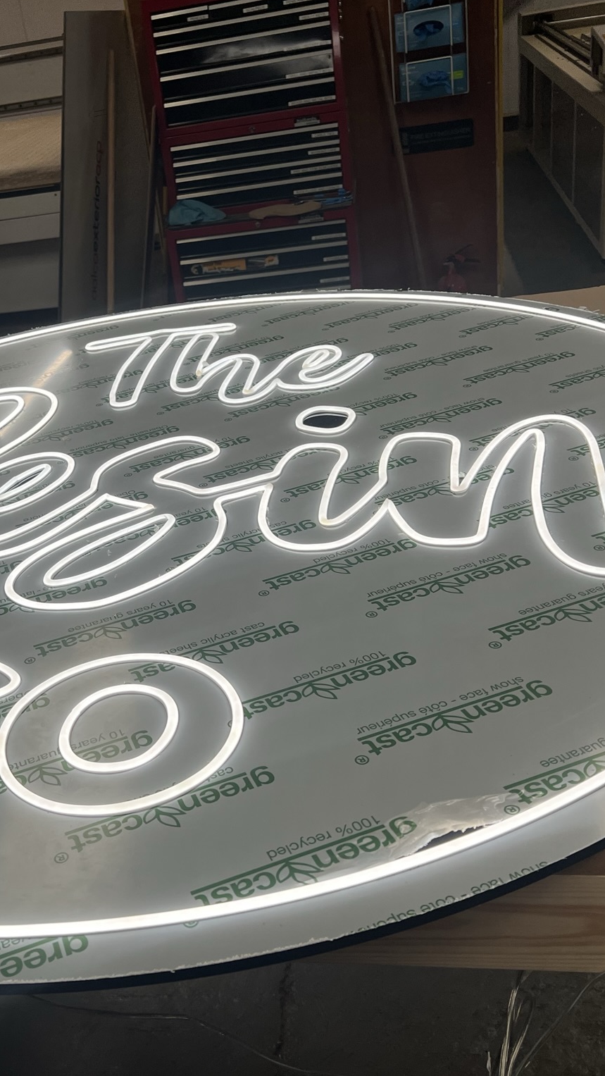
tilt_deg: -27.5
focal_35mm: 38
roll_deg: +10.4
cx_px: 146
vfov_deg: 52.8
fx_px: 1084
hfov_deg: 30.6
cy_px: 536
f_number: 1.5
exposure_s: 1/264
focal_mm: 5.7
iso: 40
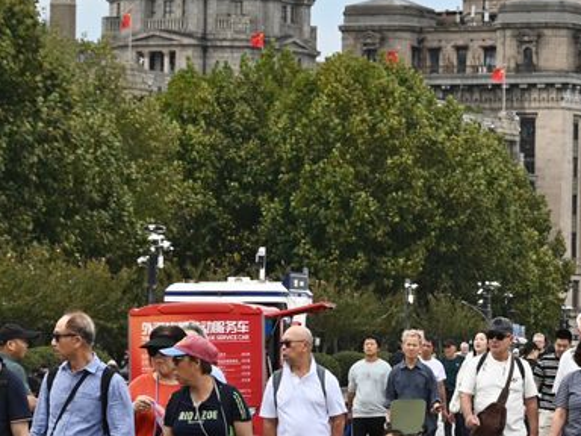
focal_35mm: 228
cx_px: 628
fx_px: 3827
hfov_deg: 8.6
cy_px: 142
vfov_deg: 6.5
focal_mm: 89
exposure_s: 1/1250
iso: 500
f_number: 8
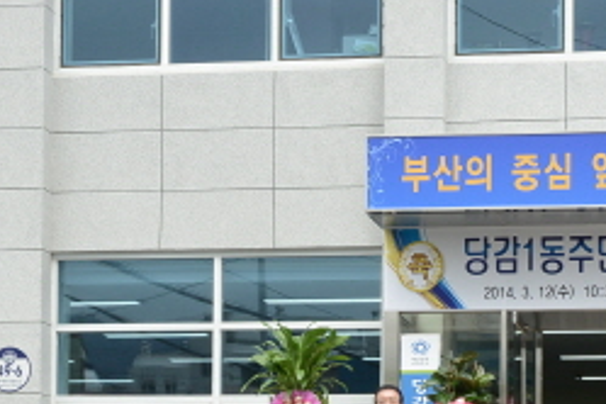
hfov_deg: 16.8
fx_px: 2054
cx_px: 389
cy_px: 539
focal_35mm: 122
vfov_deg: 10.9
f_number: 14
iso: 500
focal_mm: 38
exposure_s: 1/100
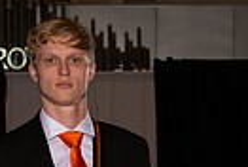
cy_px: 408
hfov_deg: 7.7
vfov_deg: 5.0
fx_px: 1844
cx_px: 50
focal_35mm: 267
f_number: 9
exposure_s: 1/250
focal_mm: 78
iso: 800
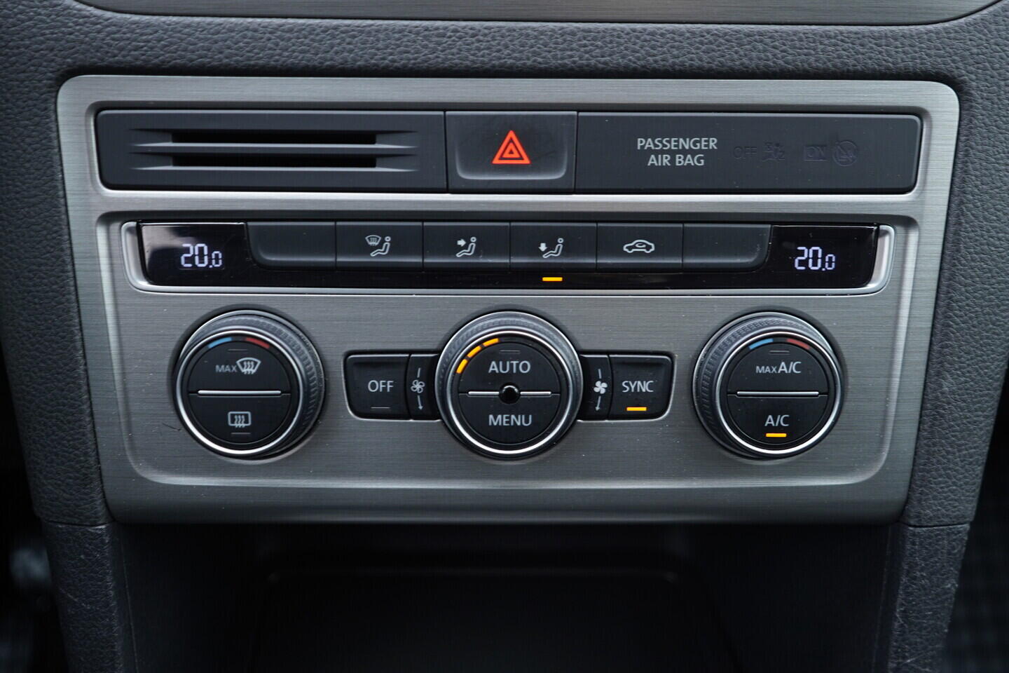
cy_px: 336
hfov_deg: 53.1
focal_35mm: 36
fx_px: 1009
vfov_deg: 36.9
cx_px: 504
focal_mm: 24
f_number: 2.8
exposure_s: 1/40
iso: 400
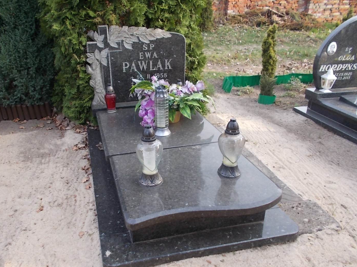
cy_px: 134
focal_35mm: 30
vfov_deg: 46.8
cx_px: 151
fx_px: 309
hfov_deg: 59.7
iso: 80
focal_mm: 4.6
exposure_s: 1/125
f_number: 3.2
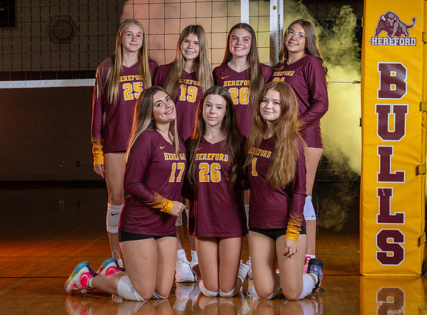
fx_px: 1238
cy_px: 145
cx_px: 249
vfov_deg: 14.5
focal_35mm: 101
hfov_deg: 19.6
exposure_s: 1/160
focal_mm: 76
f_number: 6.3
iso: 64
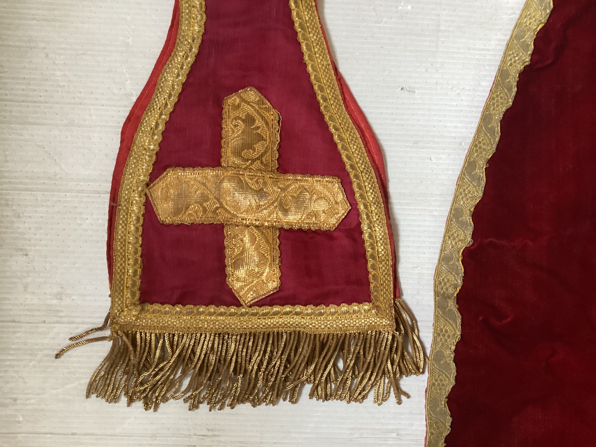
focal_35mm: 31
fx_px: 534
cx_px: 298
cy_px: 224
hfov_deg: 58.4
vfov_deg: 45.4
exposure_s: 1/40
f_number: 2.4
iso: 250
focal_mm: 3.3
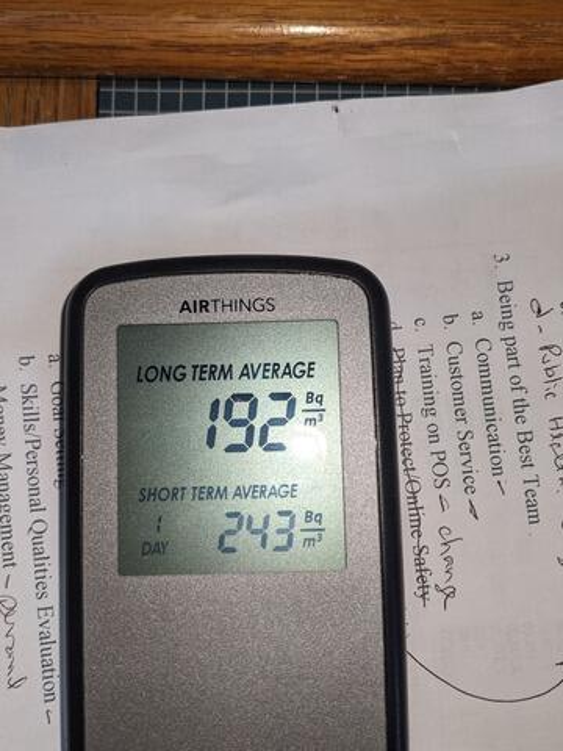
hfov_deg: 51.4
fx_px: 586
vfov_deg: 65.3
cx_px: 282
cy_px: 376
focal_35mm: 27
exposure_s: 1/120
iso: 88
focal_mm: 4.38
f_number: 1.73
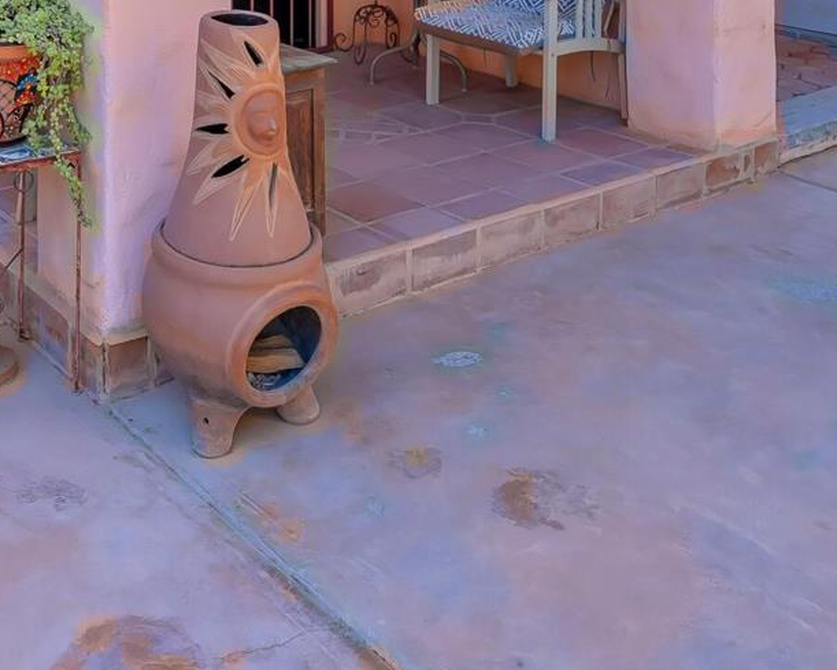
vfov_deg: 27.7
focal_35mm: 44
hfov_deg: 40.0
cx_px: 144
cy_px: -226
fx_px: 1090
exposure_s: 1/160
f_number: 4
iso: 100
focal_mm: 14
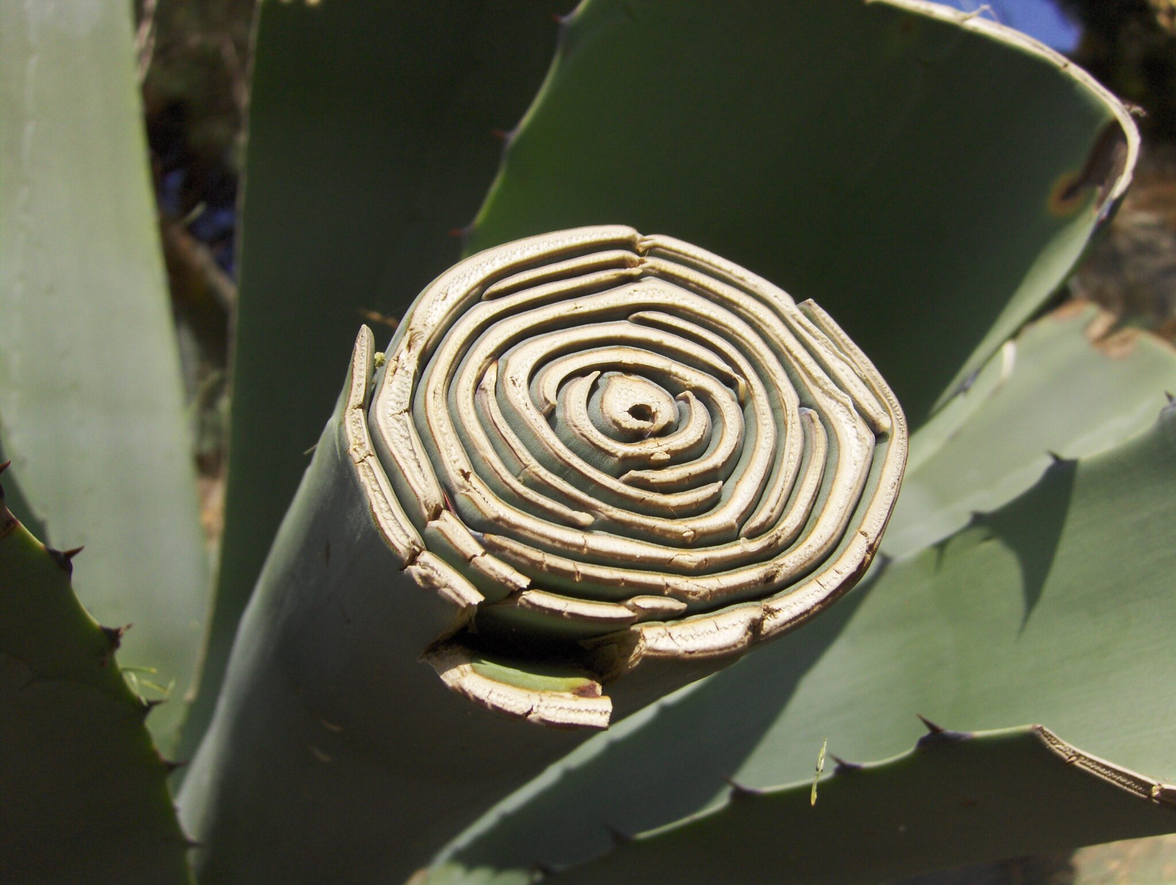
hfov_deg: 52.6
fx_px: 1190
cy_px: 442
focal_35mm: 35
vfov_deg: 40.8
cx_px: 588
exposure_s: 1/893
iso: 100
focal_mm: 7.5
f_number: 4.3
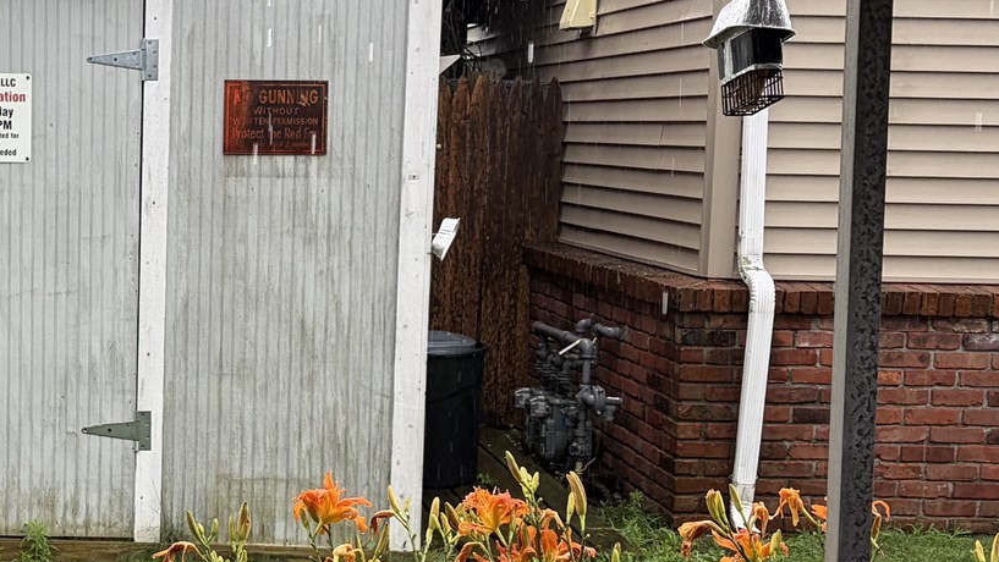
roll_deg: -0.9
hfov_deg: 28.6
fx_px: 1881
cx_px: 110
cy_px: 331
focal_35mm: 71
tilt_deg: -3.9
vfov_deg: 17.0
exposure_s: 1/155
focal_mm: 5.96
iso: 32
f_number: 1.6
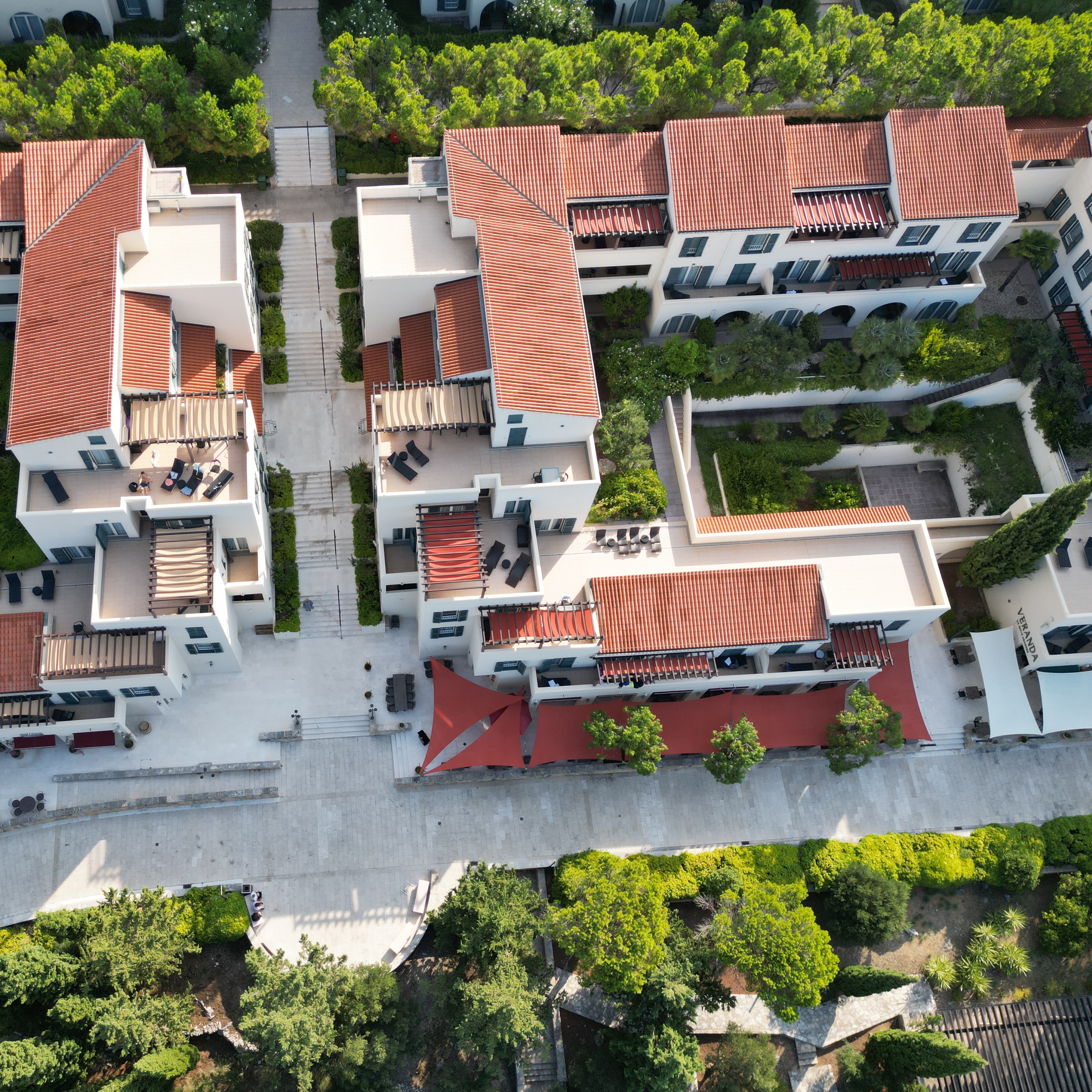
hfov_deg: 55.1
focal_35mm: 29
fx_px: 1035
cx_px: 421
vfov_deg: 55.6
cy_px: 546
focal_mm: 6.72
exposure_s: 1/1250
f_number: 1.7
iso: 200
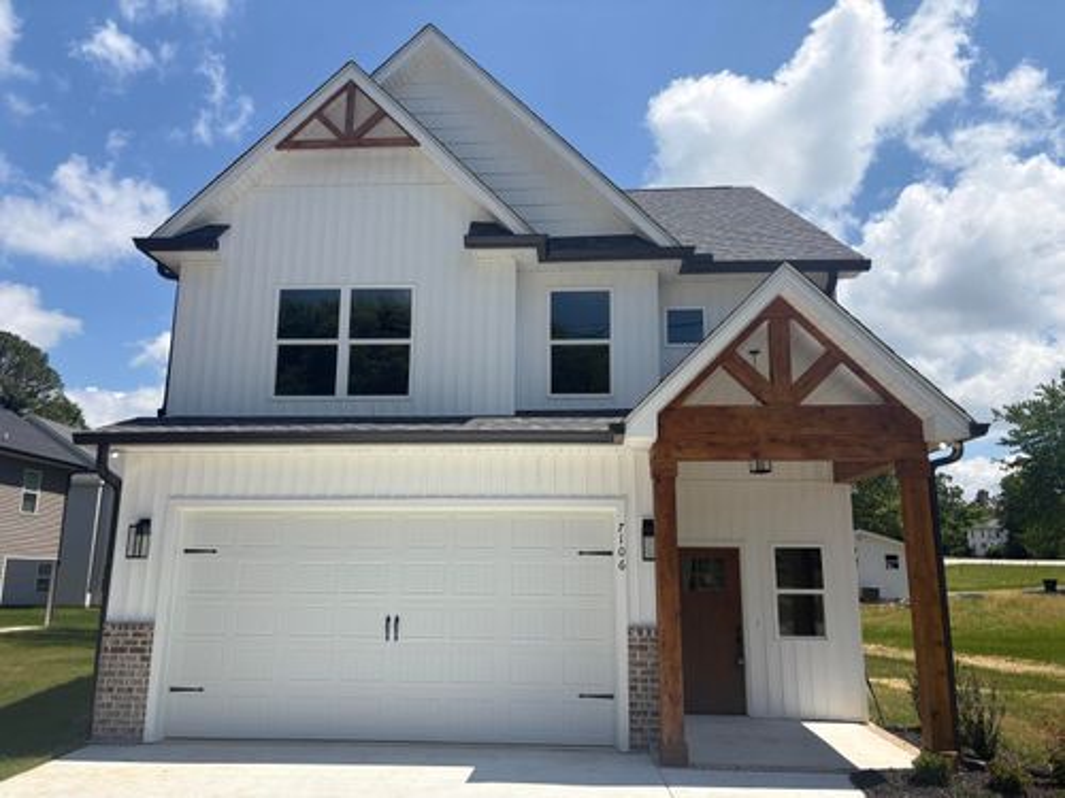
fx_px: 800
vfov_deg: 53.1
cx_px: 532
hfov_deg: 67.3
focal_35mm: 26
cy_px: 399
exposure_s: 1/4608
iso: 50
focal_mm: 5.96
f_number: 1.6
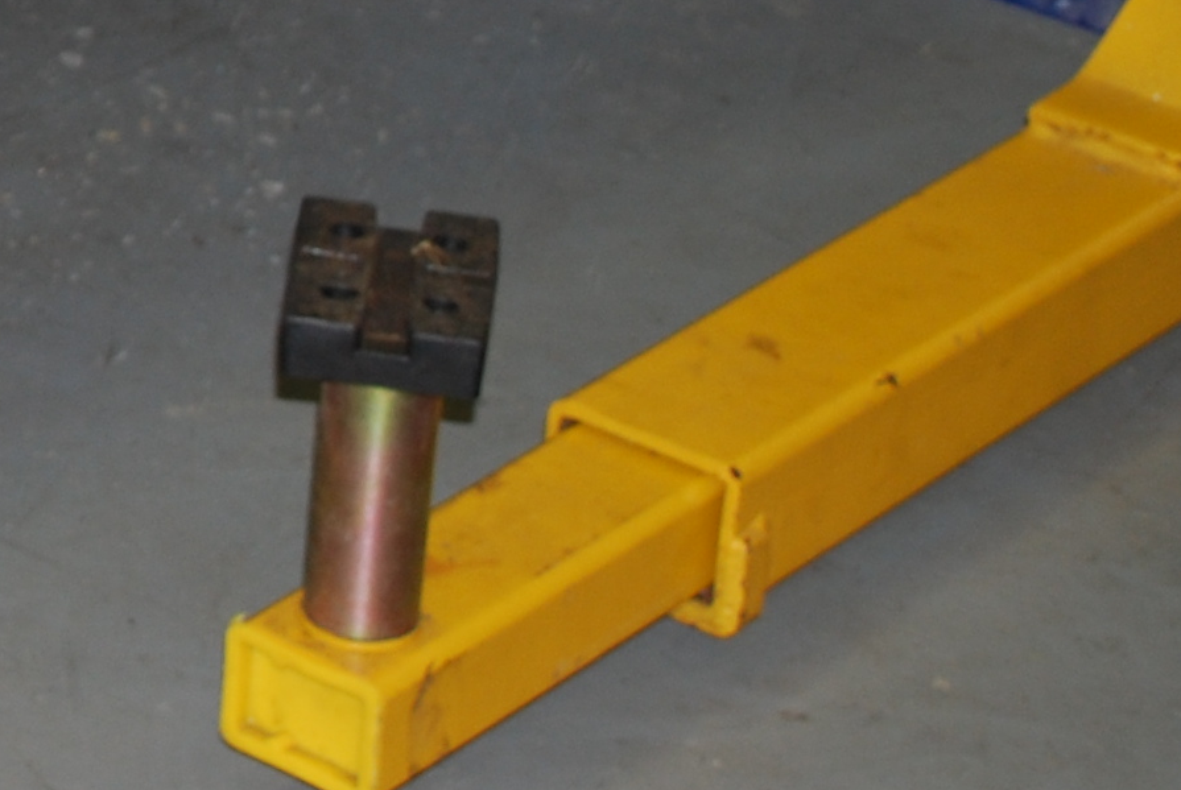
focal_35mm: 188
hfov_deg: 10.3
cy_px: -652
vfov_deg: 7.1
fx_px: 6180
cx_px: -954
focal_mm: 29
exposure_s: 1/60
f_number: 4.8
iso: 200
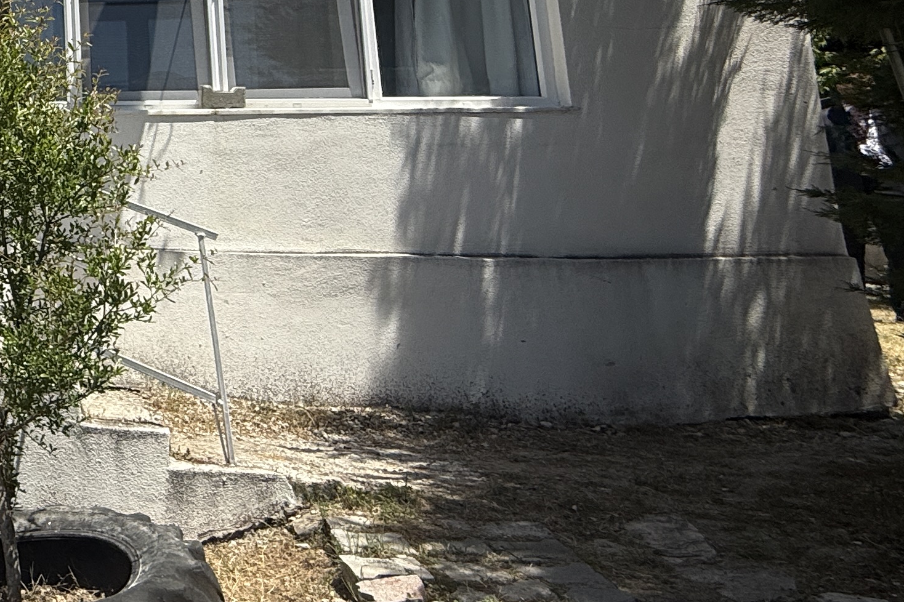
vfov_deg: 31.5
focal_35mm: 40
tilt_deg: +11.2
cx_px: -230
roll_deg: -2.2
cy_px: 36
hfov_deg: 35.6
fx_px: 1004
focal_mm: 2.22
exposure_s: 1/2506
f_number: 2.2
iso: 50
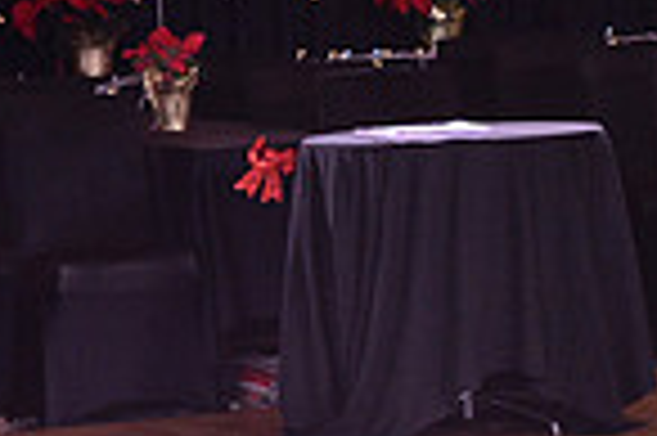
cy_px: -119
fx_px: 5779
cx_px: 1269
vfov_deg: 4.3
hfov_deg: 6.3
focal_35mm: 317
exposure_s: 1/250
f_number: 7.1
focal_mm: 80
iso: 2000
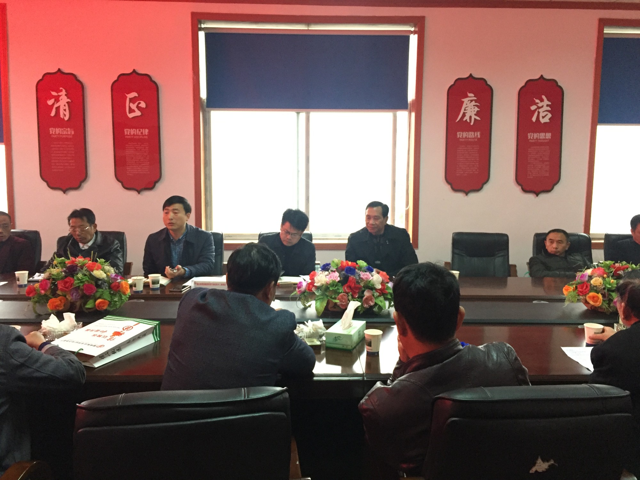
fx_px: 536
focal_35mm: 29
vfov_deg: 48.2
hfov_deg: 61.7
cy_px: 240
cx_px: 320
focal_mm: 4.15
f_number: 2.2
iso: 320
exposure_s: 1/33
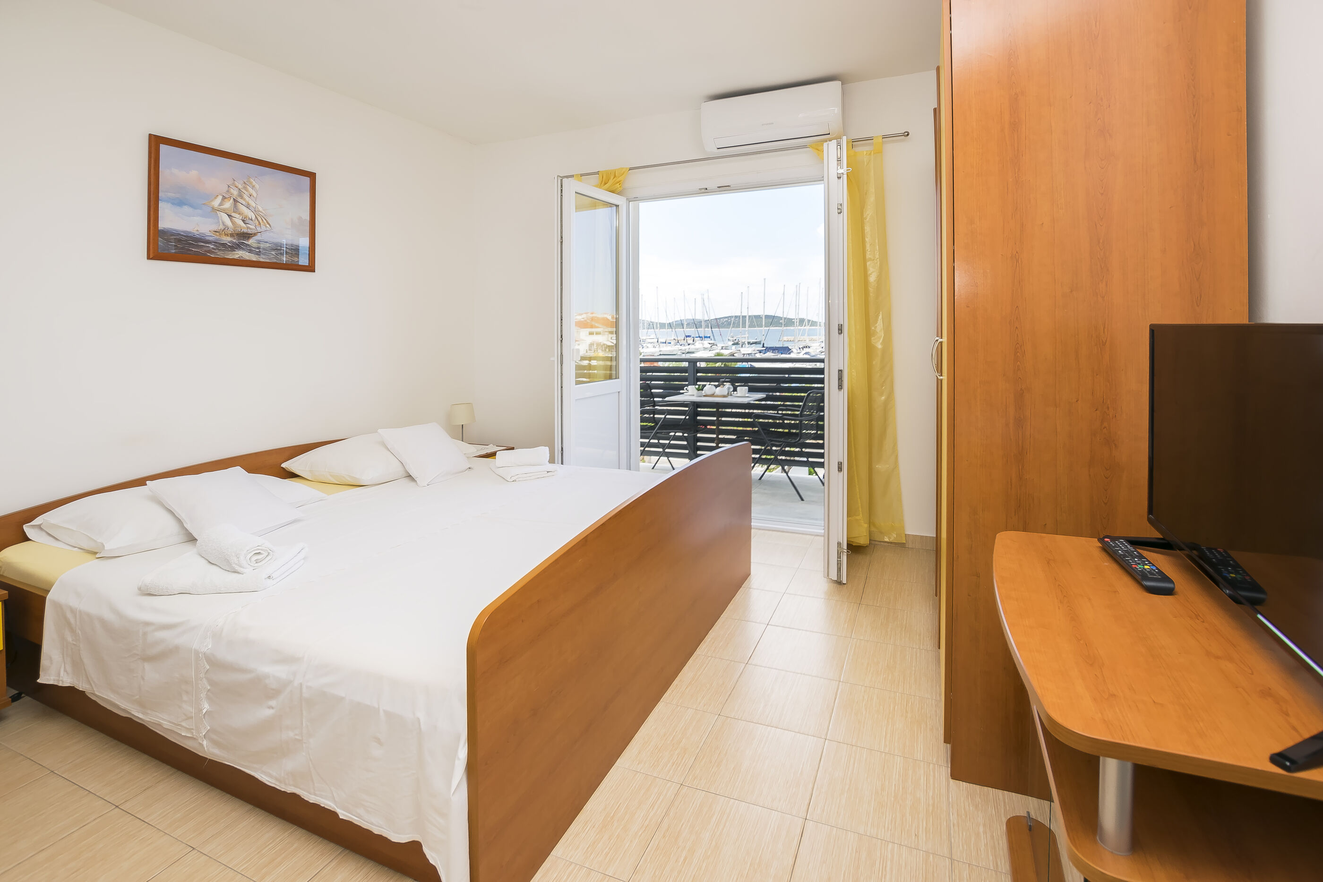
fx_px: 551
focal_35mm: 15
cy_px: 441
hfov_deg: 100.4
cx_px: 662
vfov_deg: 77.3
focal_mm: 10
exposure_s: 1/100
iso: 100
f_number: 7.1
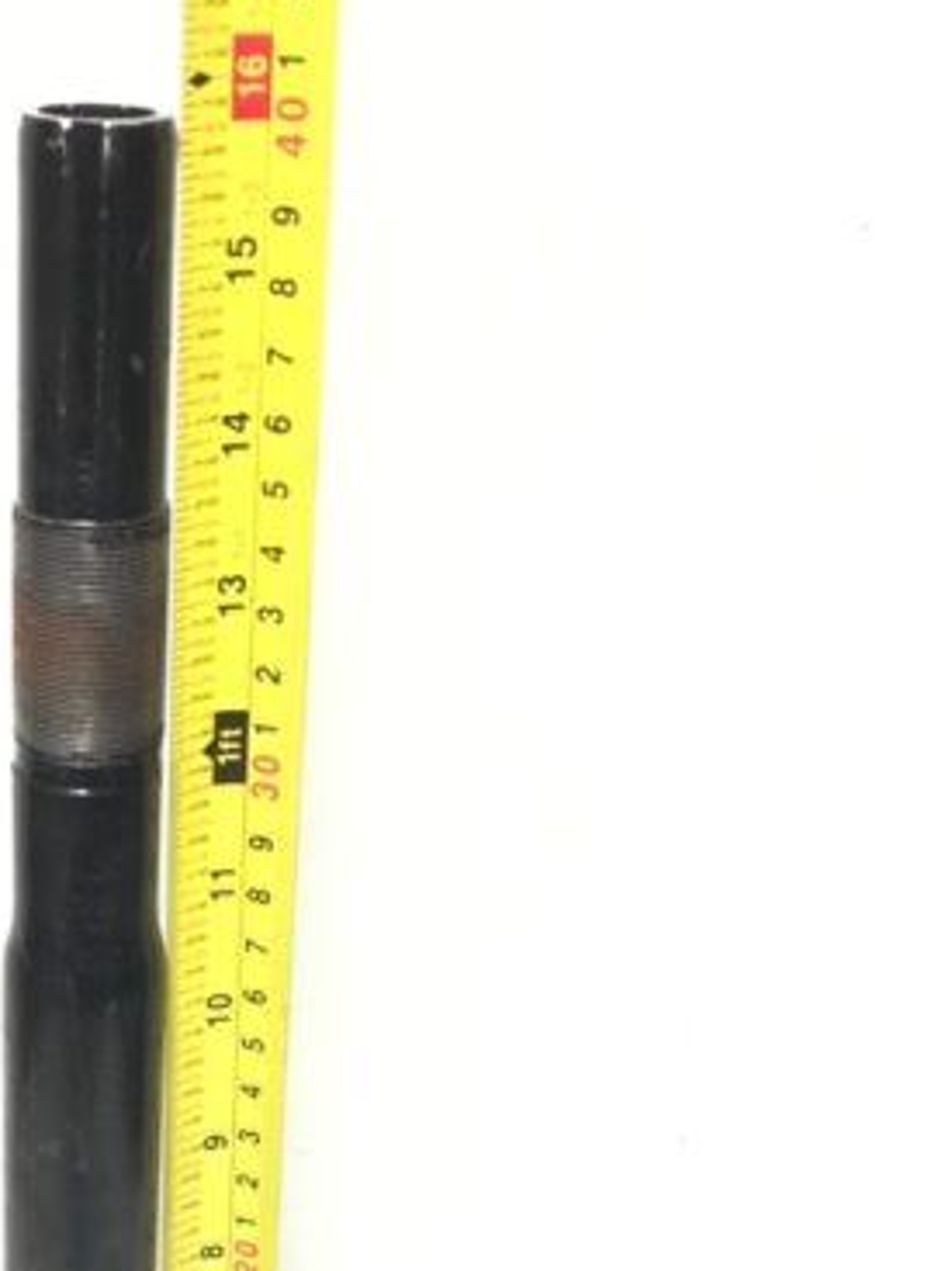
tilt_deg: -30.9
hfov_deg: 23.5
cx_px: 135
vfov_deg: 30.2
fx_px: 2238
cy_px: 1157
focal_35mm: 61
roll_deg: -0.9
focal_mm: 3.99
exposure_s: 1/60
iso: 32
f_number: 1.8
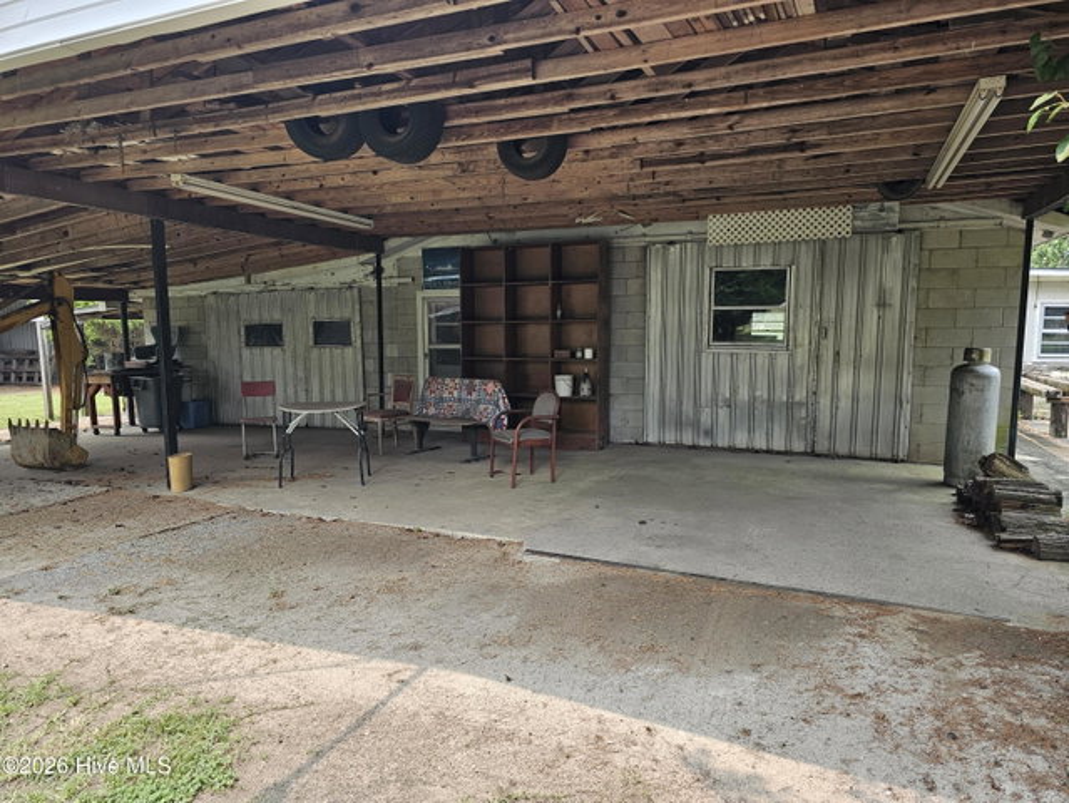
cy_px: 402
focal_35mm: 23
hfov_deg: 73.9
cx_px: 534
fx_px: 711
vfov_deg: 58.9
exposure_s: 1/180
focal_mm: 6.3
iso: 32
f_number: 1.7
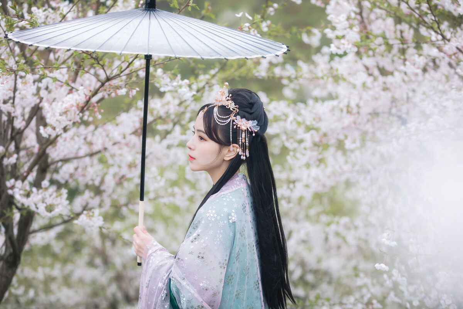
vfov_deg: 17.3
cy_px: 154
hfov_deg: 25.7
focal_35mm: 79
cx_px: 232
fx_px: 1016
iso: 320
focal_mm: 80
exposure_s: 1/250
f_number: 2.8
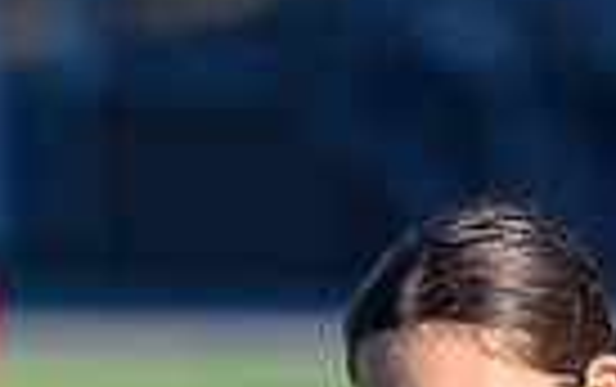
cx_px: 514
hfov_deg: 2.0
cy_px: 673
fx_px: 18086
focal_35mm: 1076
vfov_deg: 1.2
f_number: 3.5
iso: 140
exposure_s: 1/1250
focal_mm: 170
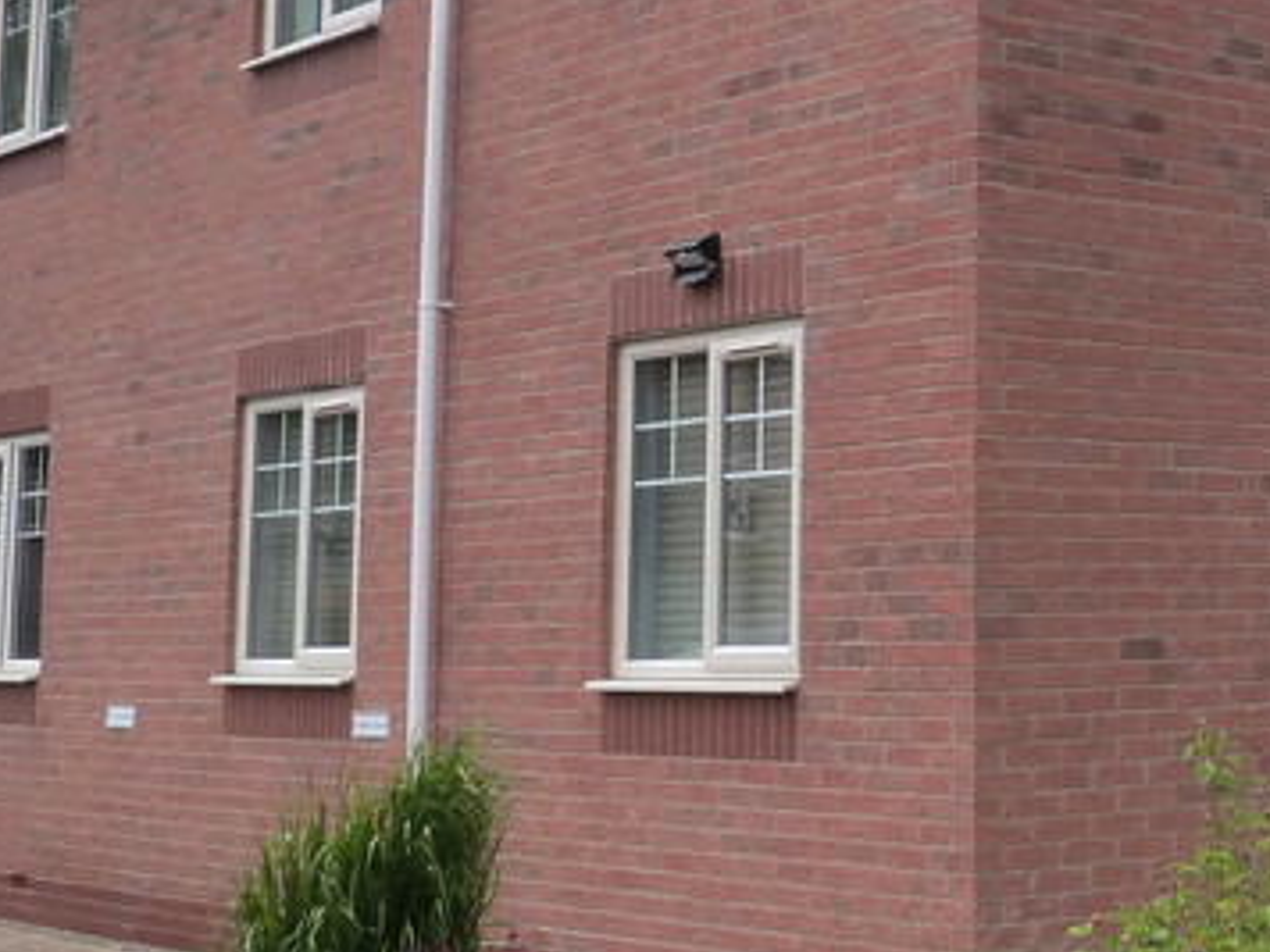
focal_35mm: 72
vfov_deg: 20.2
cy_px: 185
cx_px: 1348
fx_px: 2642
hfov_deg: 25.3
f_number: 5.6
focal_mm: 4.5
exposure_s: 1/320
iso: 160
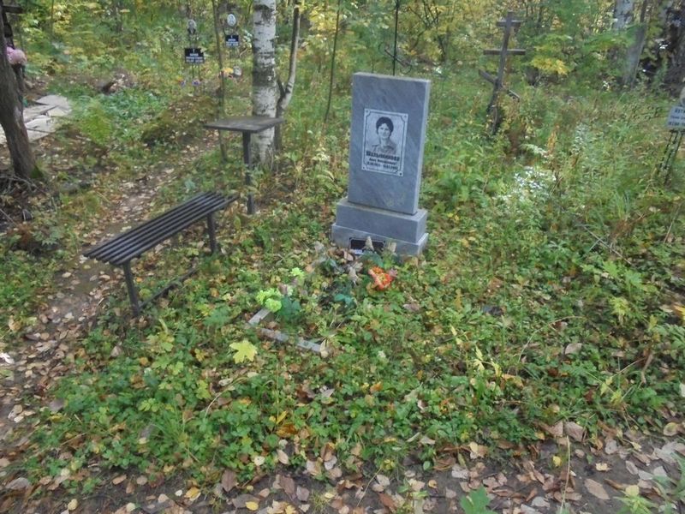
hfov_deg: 67.3
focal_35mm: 26
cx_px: 342
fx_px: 515
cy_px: 257
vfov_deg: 53.1
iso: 400
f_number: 3.5
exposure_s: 1/200
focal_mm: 4.6
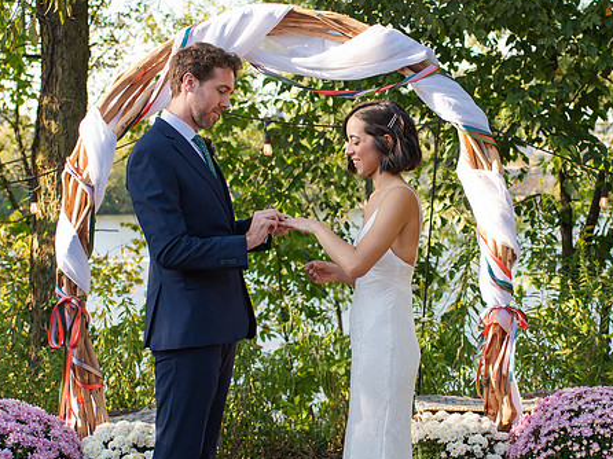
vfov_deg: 18.8
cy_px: 312
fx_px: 1381
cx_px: 353
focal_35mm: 78
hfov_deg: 25.0
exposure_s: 1/640
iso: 200
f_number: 3.2
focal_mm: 35
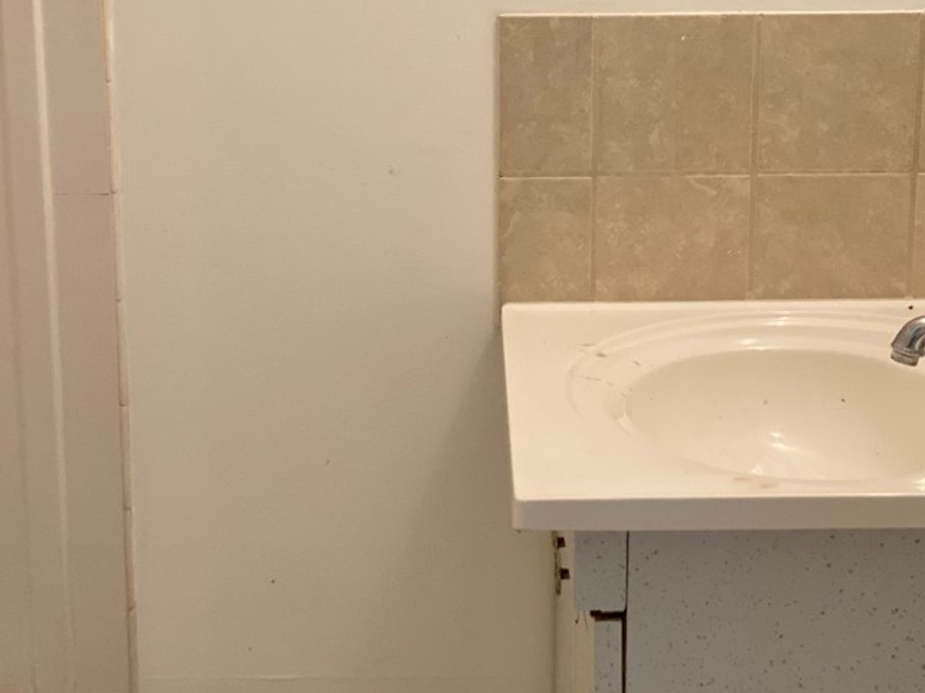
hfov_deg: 23.6
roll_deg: -0.2
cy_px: 388
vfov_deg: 17.8
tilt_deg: -15.0
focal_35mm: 83
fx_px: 2217
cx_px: 461
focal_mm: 6
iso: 250
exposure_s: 1/120
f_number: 2
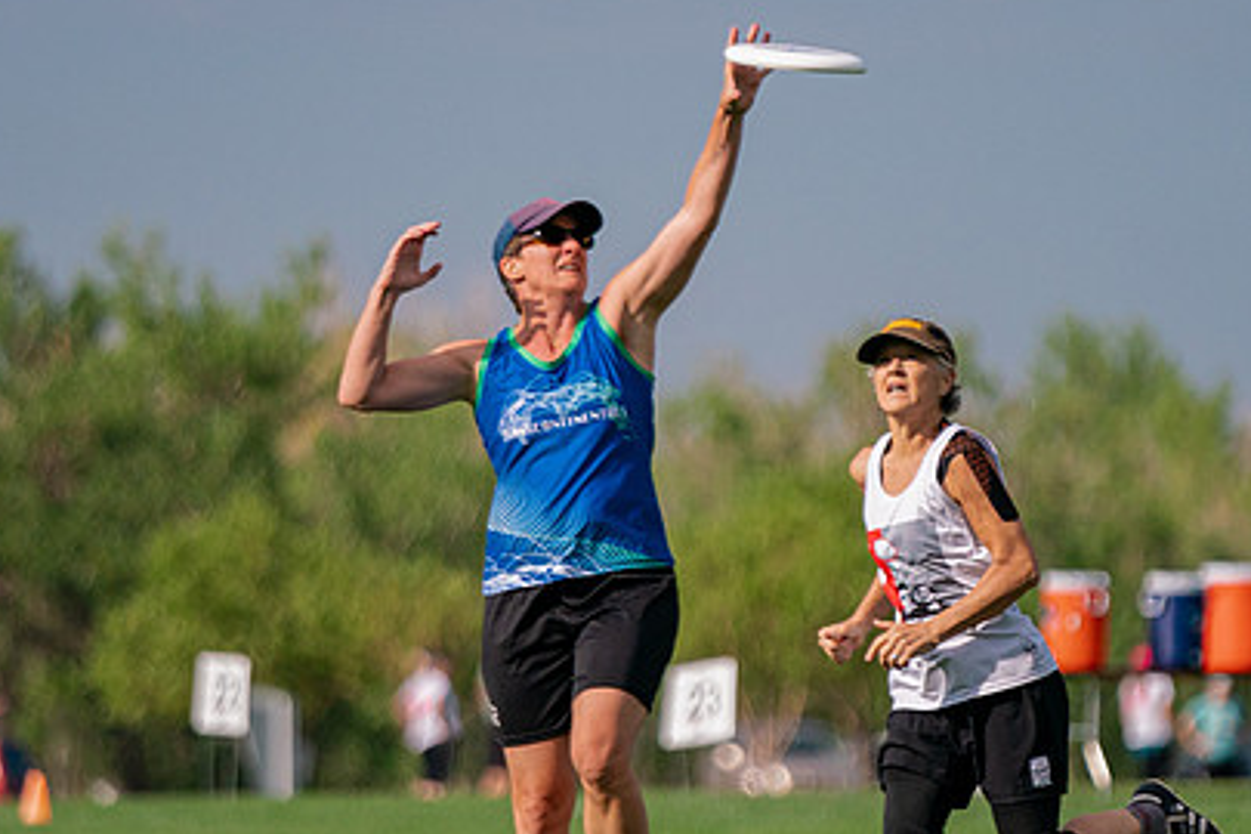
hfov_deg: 4.7
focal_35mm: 443
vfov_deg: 3.1
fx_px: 15393
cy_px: 524
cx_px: 651
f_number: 2.8
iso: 500
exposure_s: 1/12800
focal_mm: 200
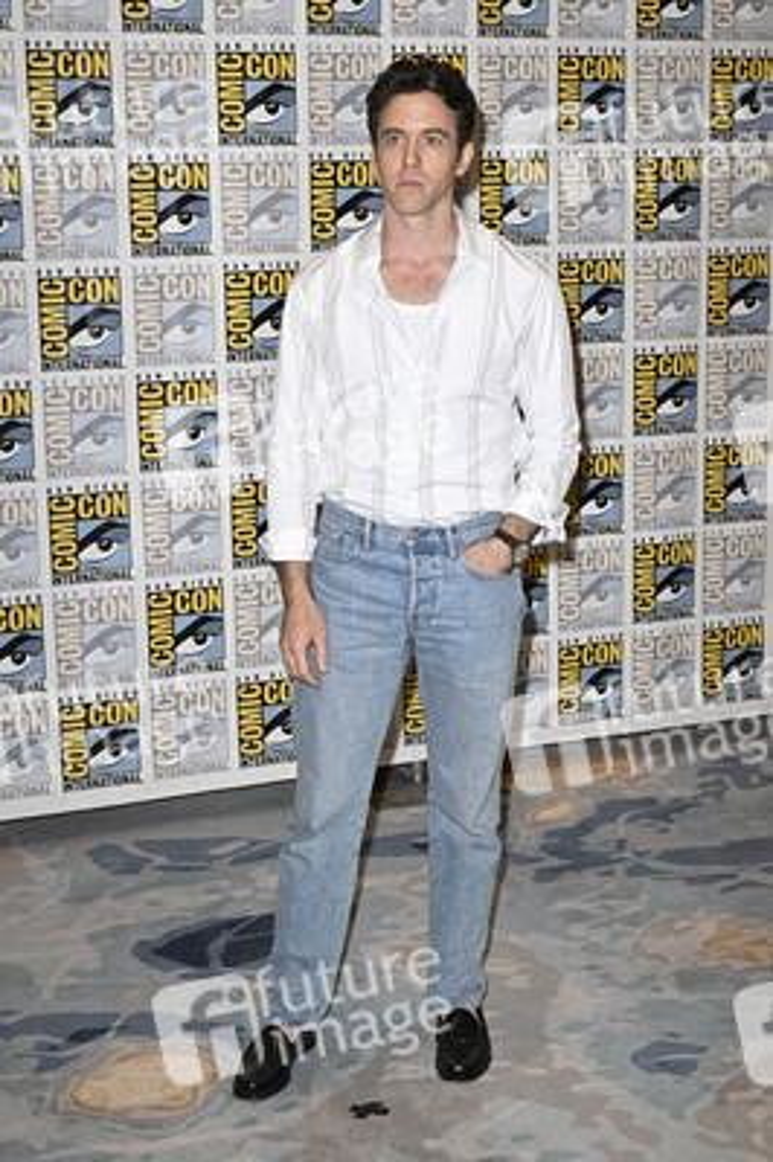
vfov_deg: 41.9
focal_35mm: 47
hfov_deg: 28.6
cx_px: 386
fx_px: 1516
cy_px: 581
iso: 2500
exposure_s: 1/250
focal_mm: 47
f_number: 5
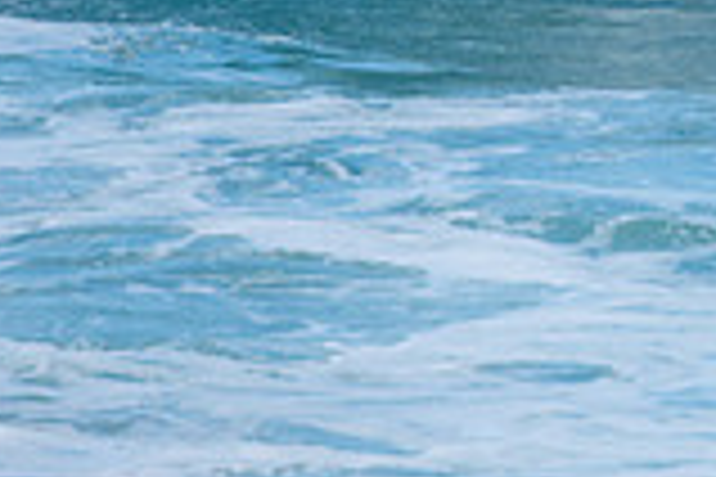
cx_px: 1054
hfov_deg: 0.9
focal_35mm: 2187
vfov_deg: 0.6
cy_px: -115
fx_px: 43494
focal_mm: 400
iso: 450
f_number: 5.6
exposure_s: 1/2000
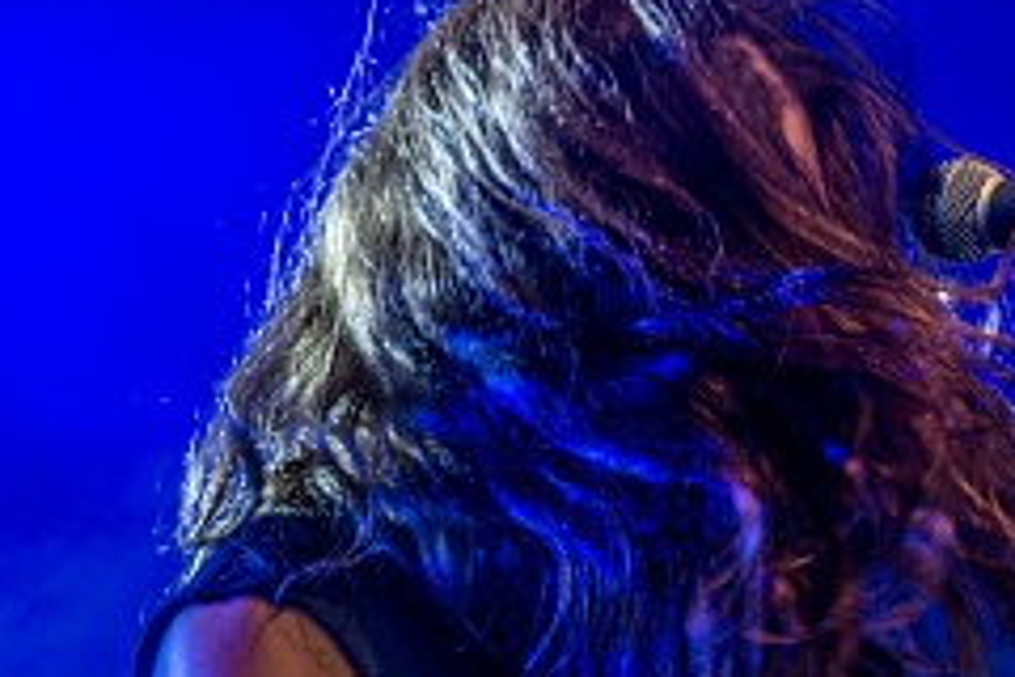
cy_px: 823
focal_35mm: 315
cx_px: 317
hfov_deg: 6.5
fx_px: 8881
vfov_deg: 4.4
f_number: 3.5
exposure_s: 1/125
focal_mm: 105
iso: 640
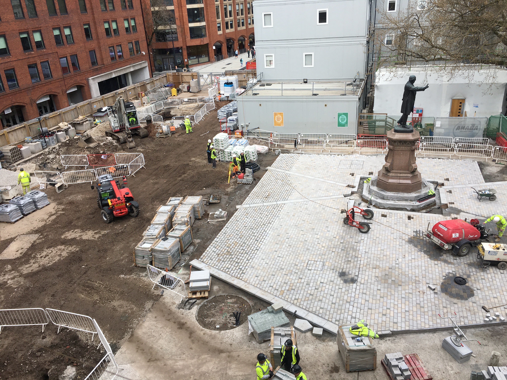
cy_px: 190
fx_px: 425
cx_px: 254
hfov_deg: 61.7
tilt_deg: -24.8
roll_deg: +4.3
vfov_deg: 48.2
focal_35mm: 29
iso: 25
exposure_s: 1/472
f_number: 2.2
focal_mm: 4.15
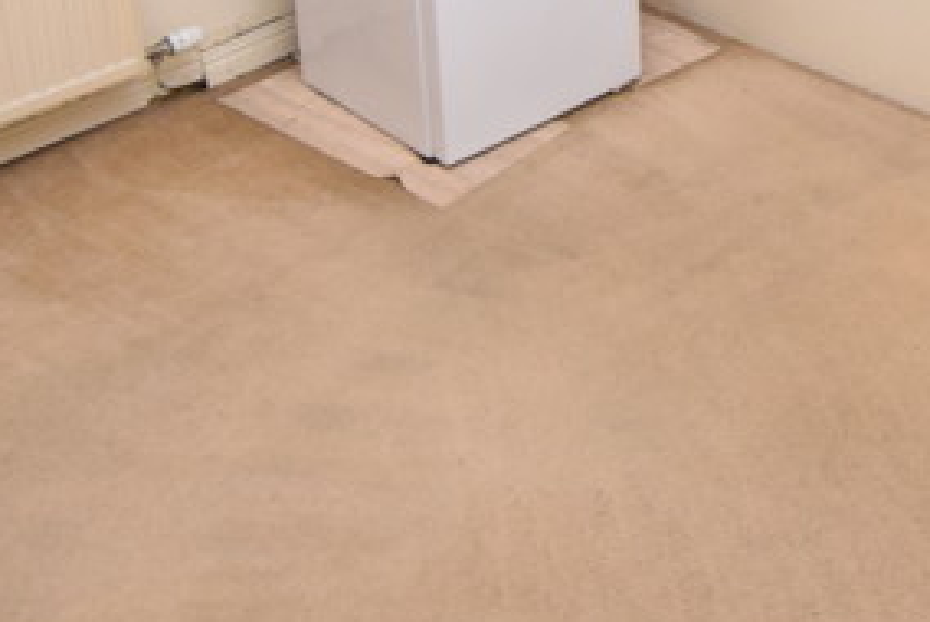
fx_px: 1396
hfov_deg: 35.1
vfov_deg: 21.5
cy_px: -286
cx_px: 799
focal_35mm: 54
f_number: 4.5
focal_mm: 10
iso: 800
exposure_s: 1/80
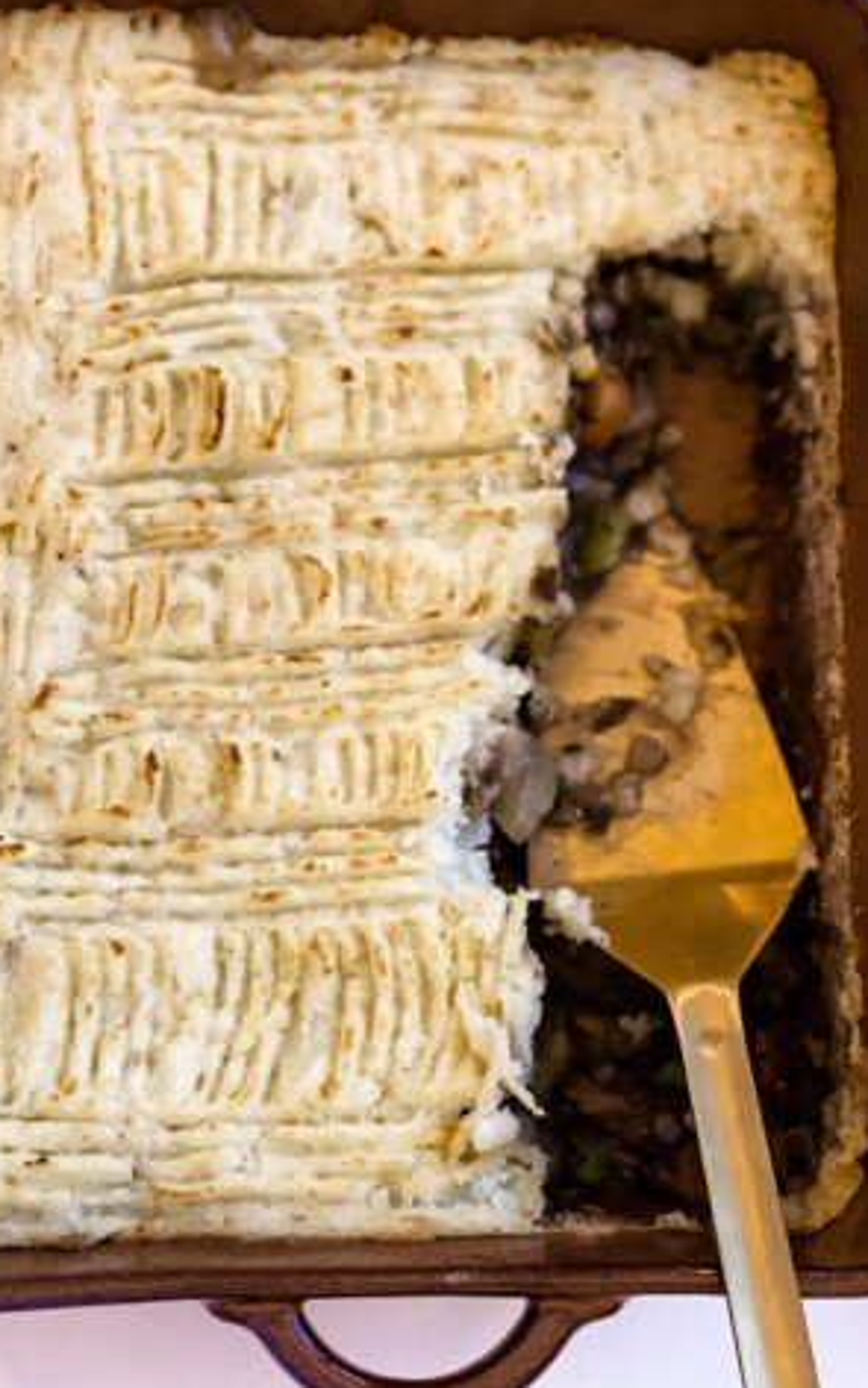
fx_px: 2120
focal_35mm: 56
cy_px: 691
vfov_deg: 36.3
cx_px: 471
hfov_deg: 23.1
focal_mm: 6
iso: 400
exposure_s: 1/15
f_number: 2
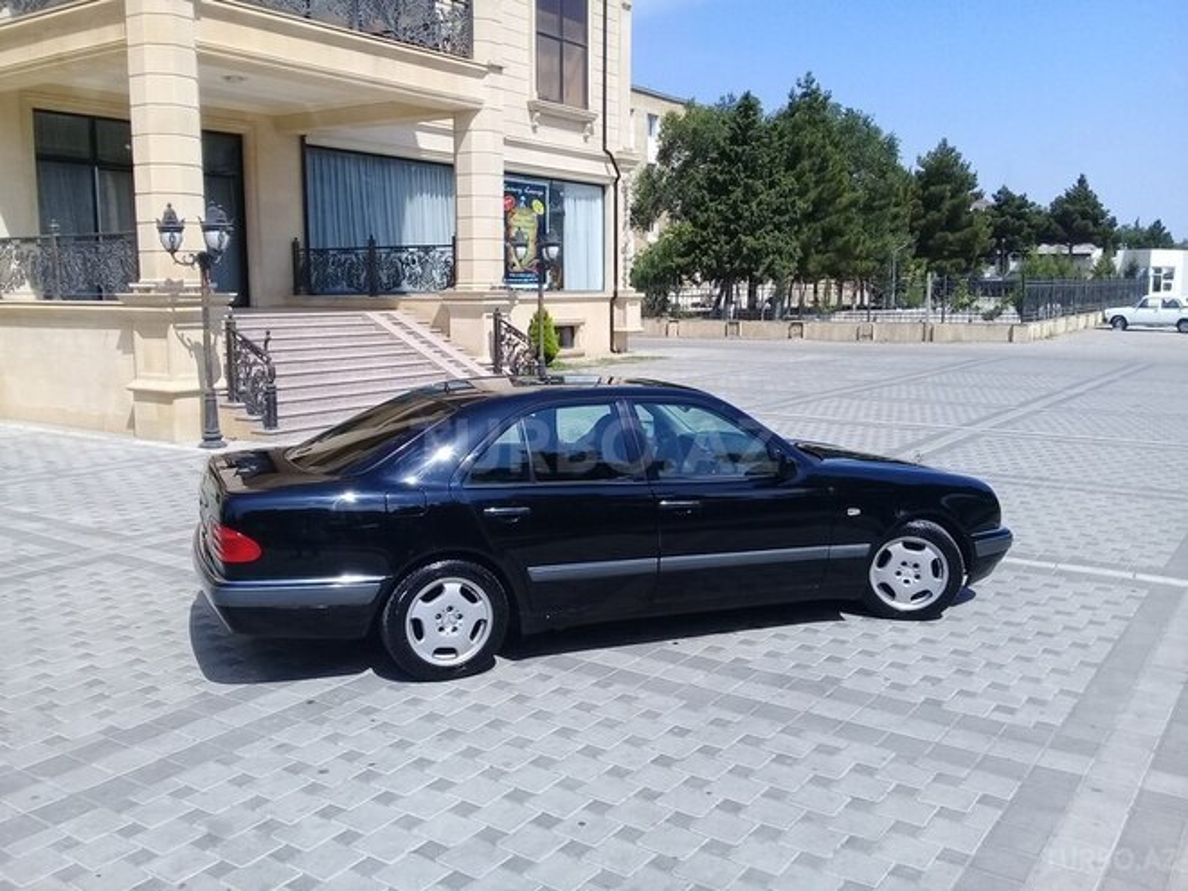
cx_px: 594
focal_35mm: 31
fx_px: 1064
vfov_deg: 45.4
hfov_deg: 58.4
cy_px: 446
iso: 50
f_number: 2.2
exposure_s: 1/1302
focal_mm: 3.3
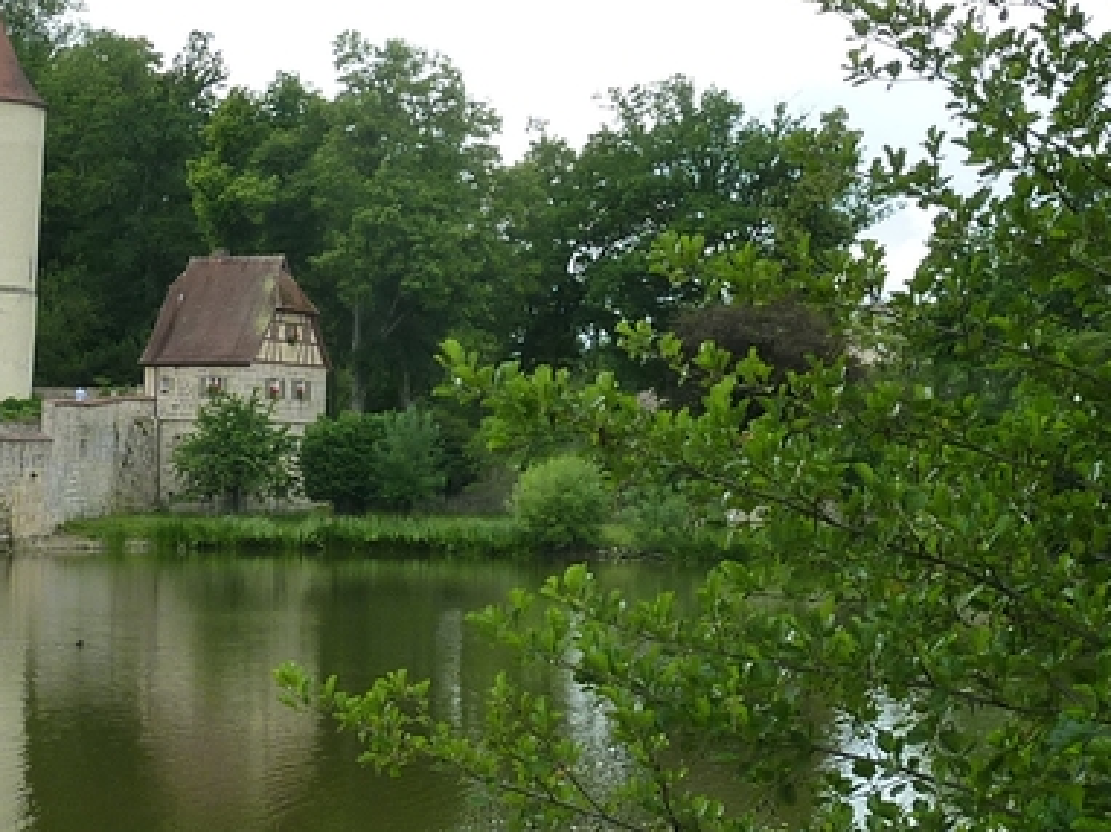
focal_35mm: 99
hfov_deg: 19.8
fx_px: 3175
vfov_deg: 14.9
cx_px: 401
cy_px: 378
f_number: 4
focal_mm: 5.7
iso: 125
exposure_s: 1/250
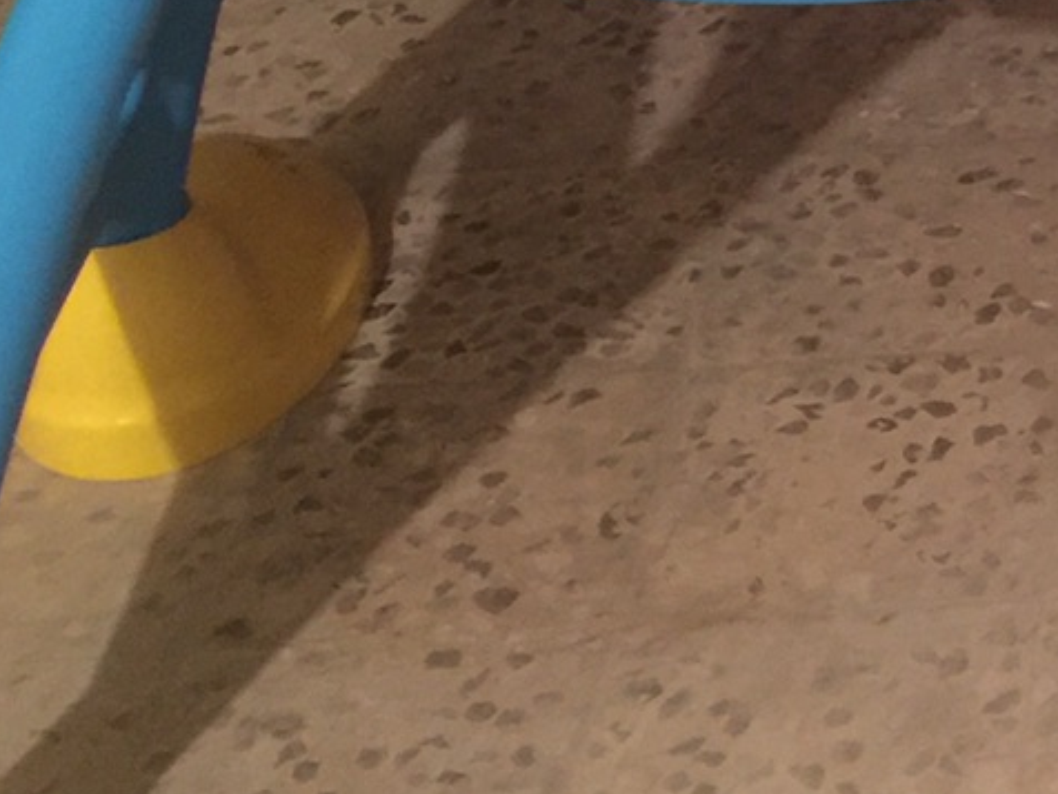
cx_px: 1520
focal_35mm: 117
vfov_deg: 12.1
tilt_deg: -23.8
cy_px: -369
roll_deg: -0.3
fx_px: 3576
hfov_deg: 15.7
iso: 125
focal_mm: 4.15
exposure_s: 1/4
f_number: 2.2
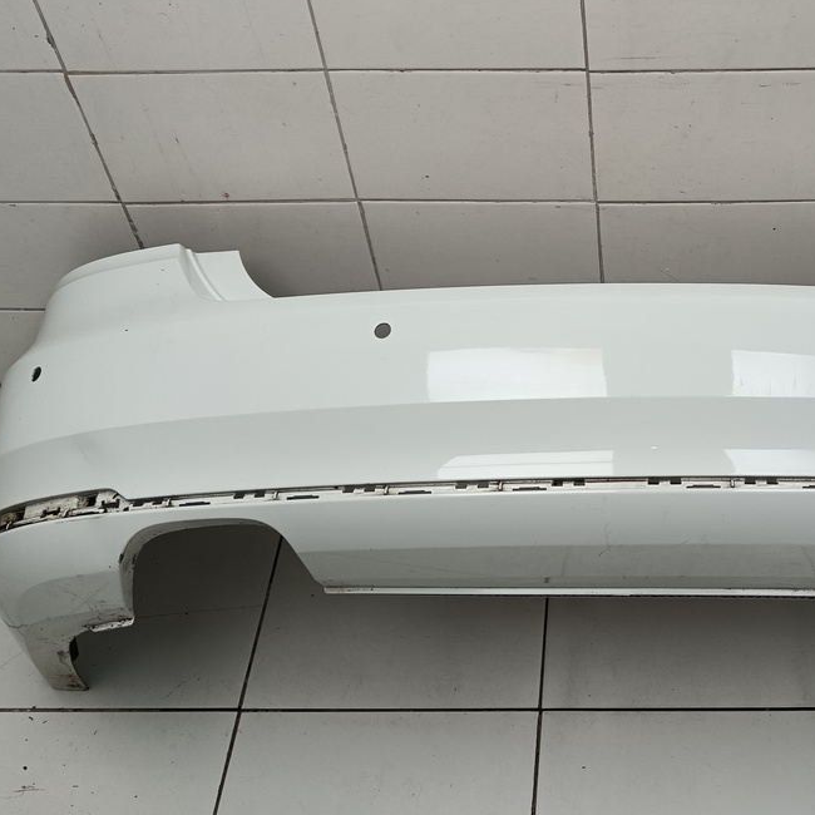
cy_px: 273
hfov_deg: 34.9
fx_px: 1252
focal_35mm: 47
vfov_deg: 35.7
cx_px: 651
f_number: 1.9
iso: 229
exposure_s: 1/100
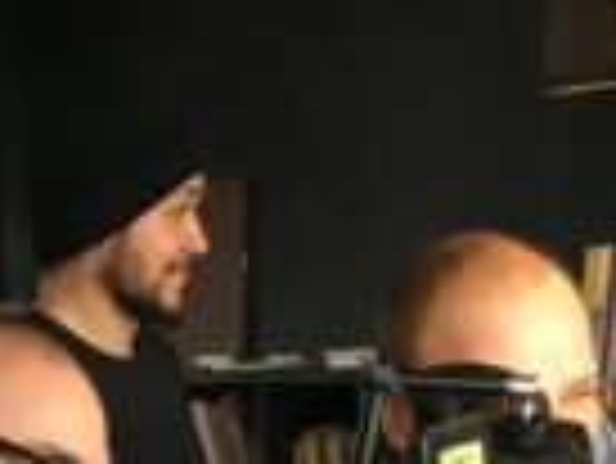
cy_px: 748
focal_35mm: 107
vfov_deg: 12.9
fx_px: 1906
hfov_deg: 17.9
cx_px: -16
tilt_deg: -10.4
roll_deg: +1.2
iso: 64
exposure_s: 1/17
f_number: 2.2
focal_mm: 4.15
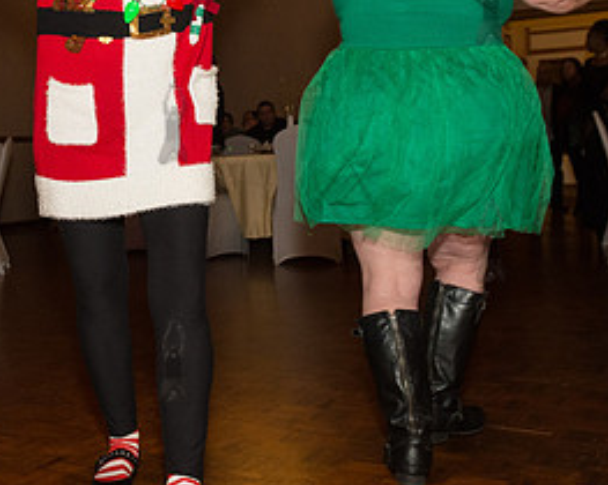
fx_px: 989
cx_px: 102
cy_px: 138
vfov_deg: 27.3
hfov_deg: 33.0
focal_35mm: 55
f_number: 5
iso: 1600
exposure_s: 1/320
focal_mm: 24
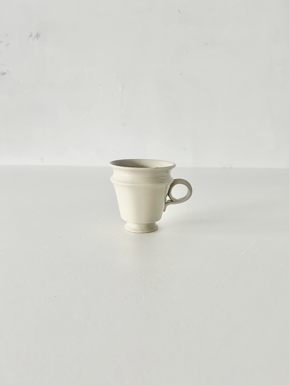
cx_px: 144
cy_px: 192
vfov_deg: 67.3
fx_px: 289
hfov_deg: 53.1
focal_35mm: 26
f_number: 1.5
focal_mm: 5.7
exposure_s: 1/118
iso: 125
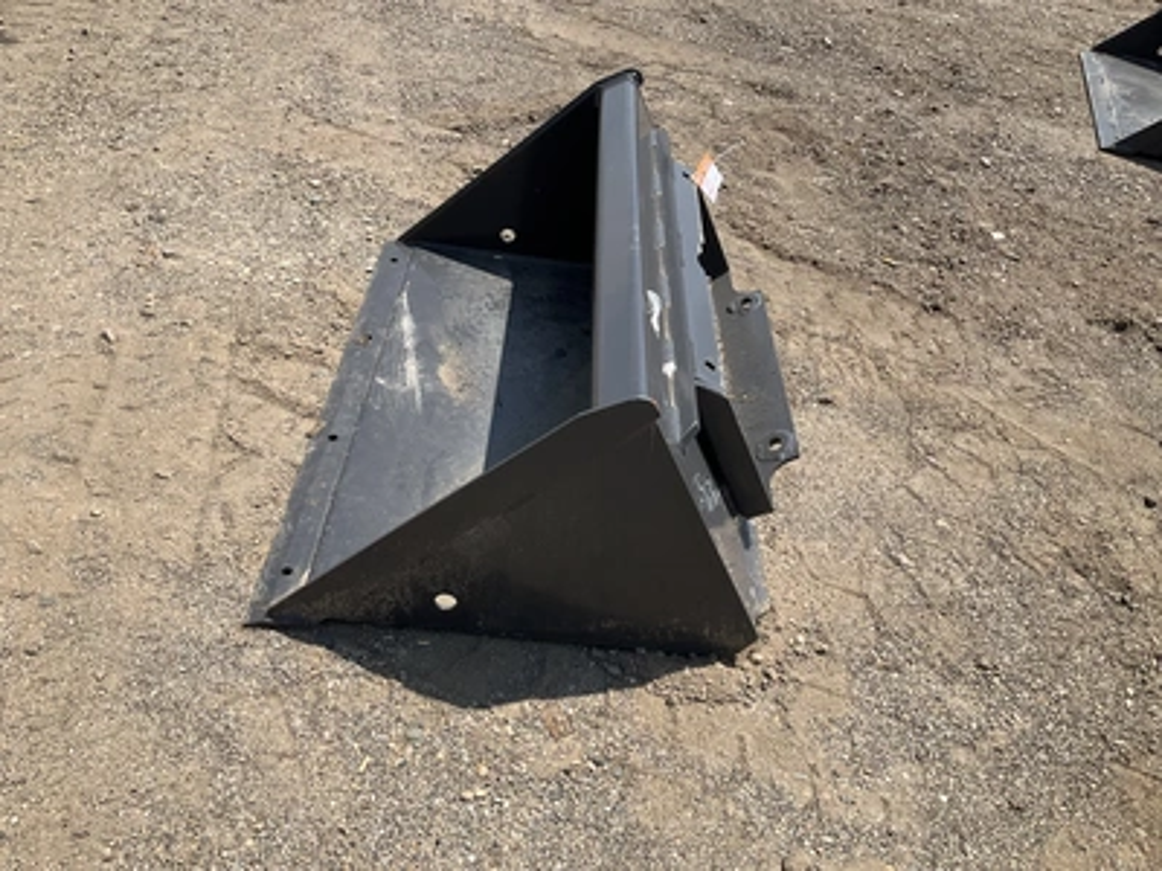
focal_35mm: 29
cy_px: 436
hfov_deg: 61.7
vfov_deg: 48.2
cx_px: 581
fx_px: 973
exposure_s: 1/1577
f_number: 1.8
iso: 25
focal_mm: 3
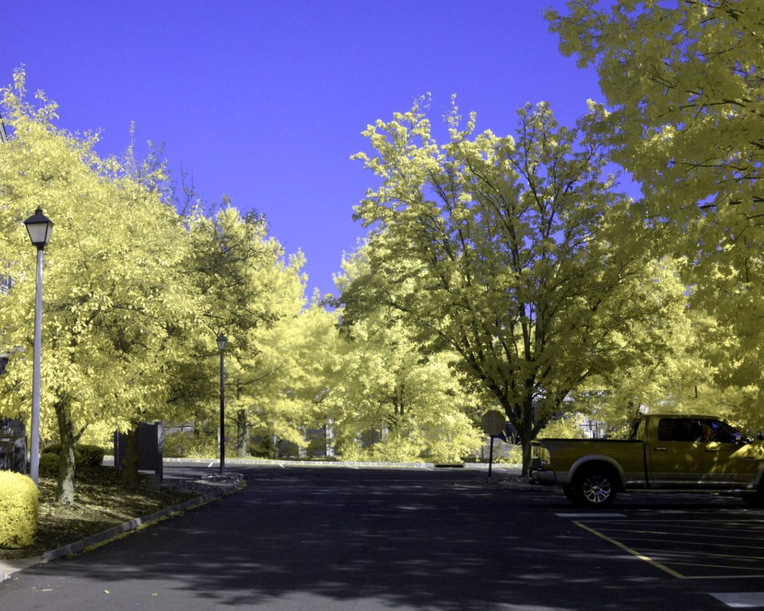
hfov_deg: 31.9
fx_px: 1334
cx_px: 367
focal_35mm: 59
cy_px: 293
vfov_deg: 25.8
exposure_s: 1/4000
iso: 6400
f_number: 14
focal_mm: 50
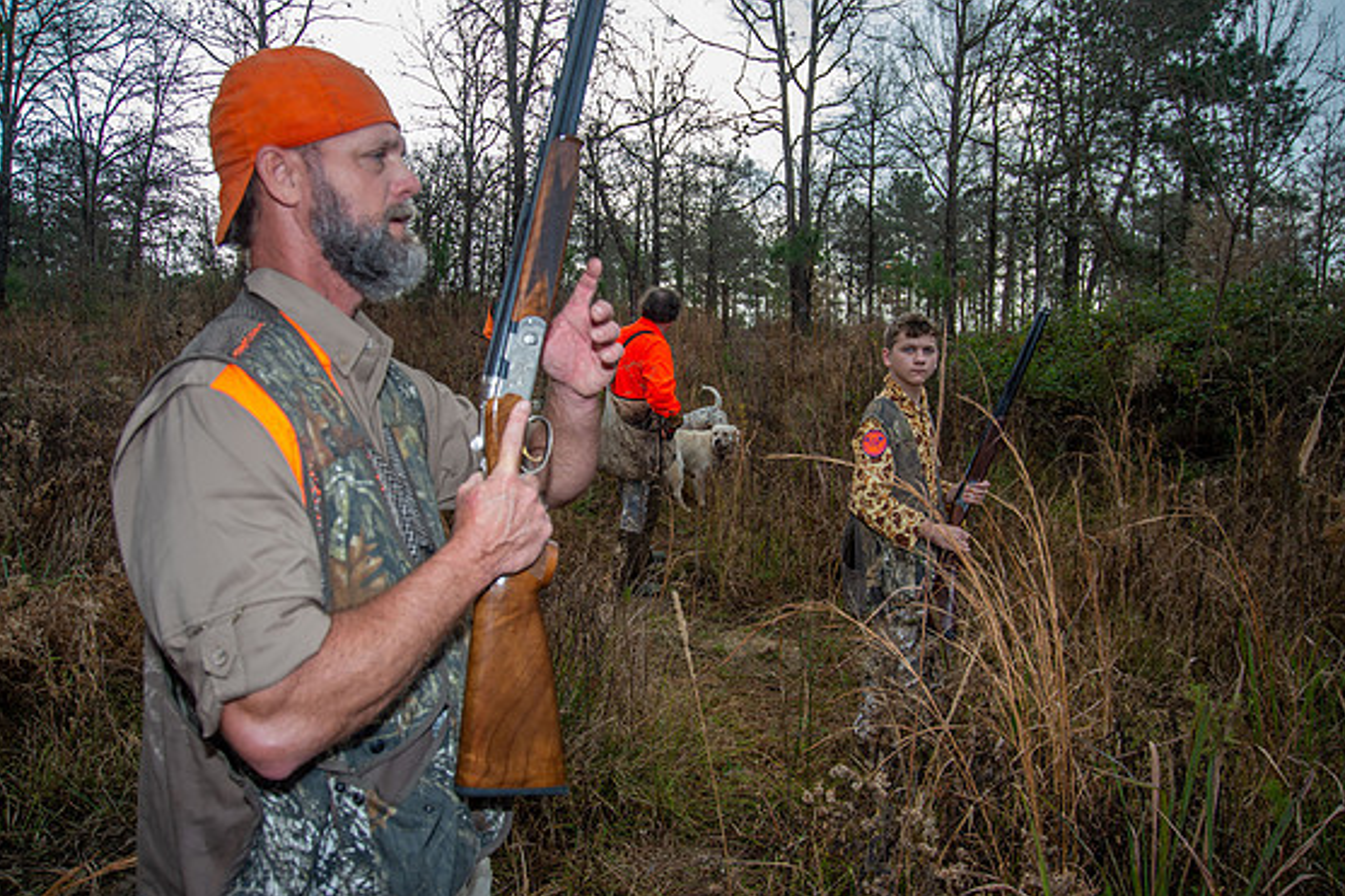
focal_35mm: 25
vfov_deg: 51.2
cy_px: 464
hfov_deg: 71.5
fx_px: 934
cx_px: 674
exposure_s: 1/160
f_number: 6.3
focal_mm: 24
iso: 250
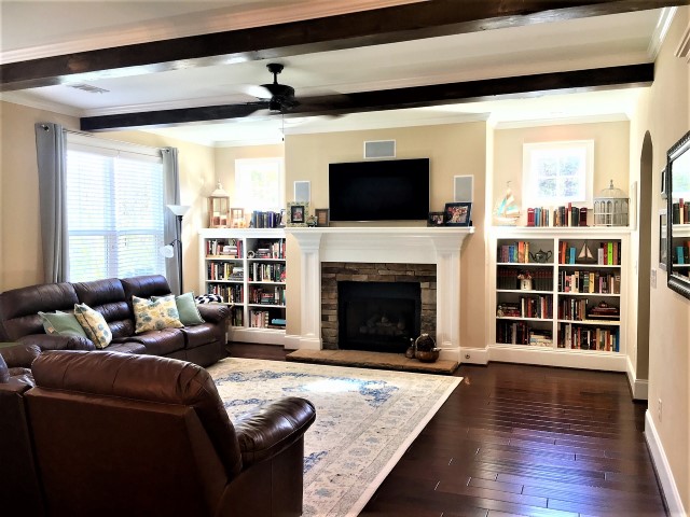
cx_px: 345
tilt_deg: -2.2
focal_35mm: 29
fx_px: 578
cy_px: 258
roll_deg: +0.5
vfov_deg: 48.2
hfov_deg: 61.7
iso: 64
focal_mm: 4.15
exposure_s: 1/30
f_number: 2.2
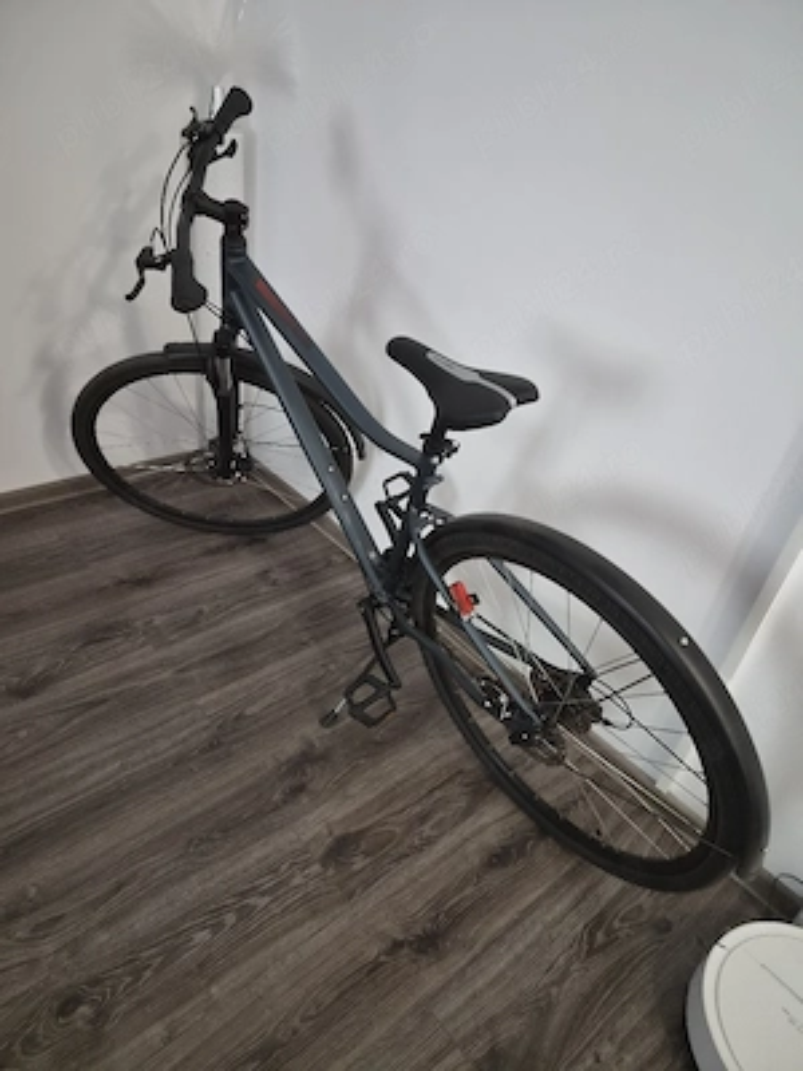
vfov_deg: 73.9
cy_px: 536
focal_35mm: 23
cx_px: 402
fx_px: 711
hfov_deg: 58.9
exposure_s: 1/100
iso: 2000
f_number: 1.8
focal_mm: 5.4
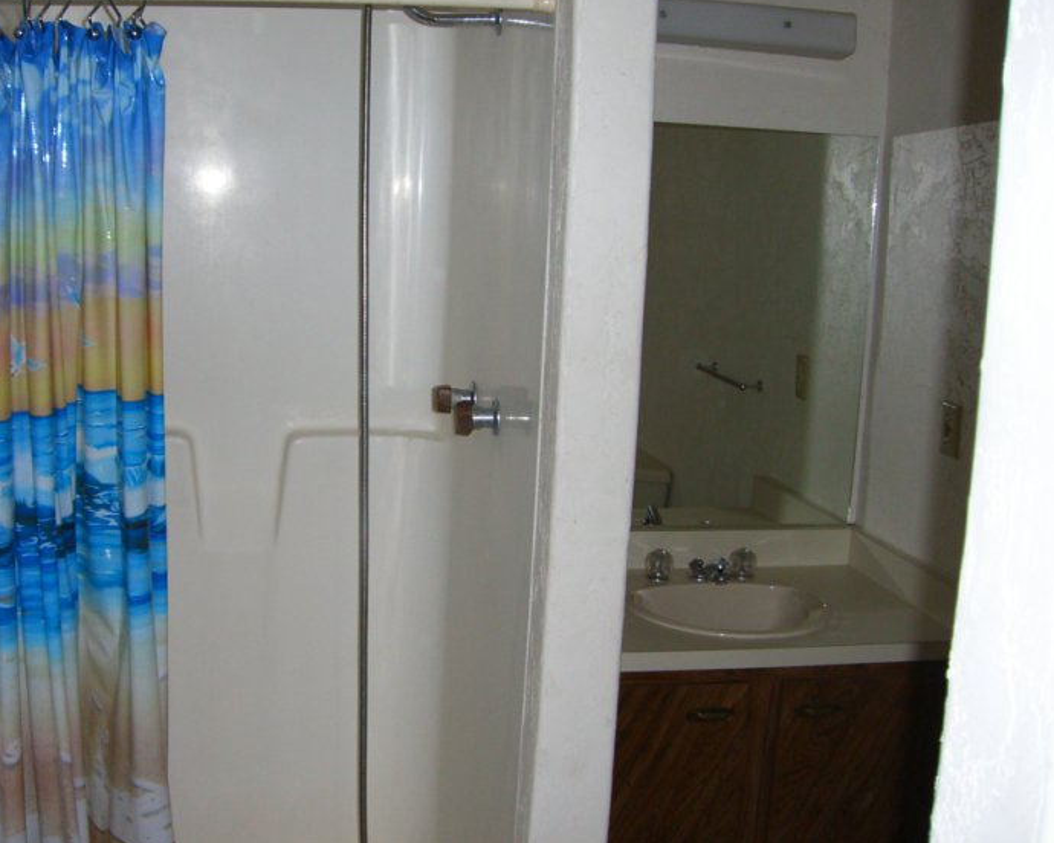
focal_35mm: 43
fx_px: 1341
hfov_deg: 42.8
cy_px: 389
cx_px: 452
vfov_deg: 34.9
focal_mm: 6.2
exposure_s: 1/60
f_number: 2.7
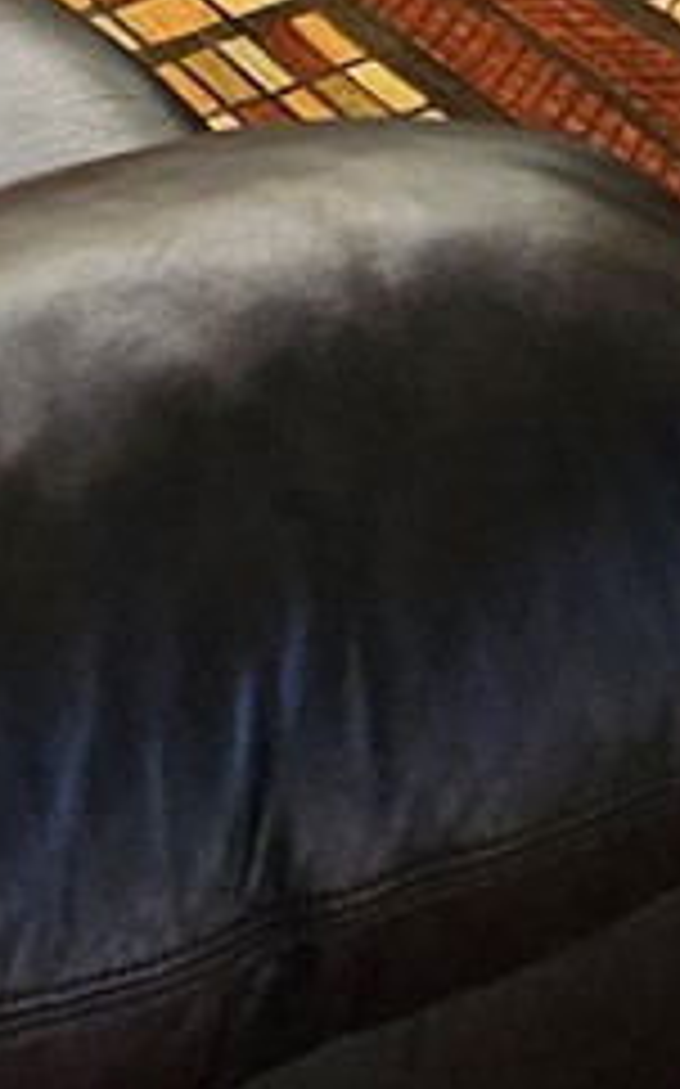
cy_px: -914
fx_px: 2702
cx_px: 450
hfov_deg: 14.3
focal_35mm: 91
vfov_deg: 17.9
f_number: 2.2
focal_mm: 2.2
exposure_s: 1/30
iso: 400
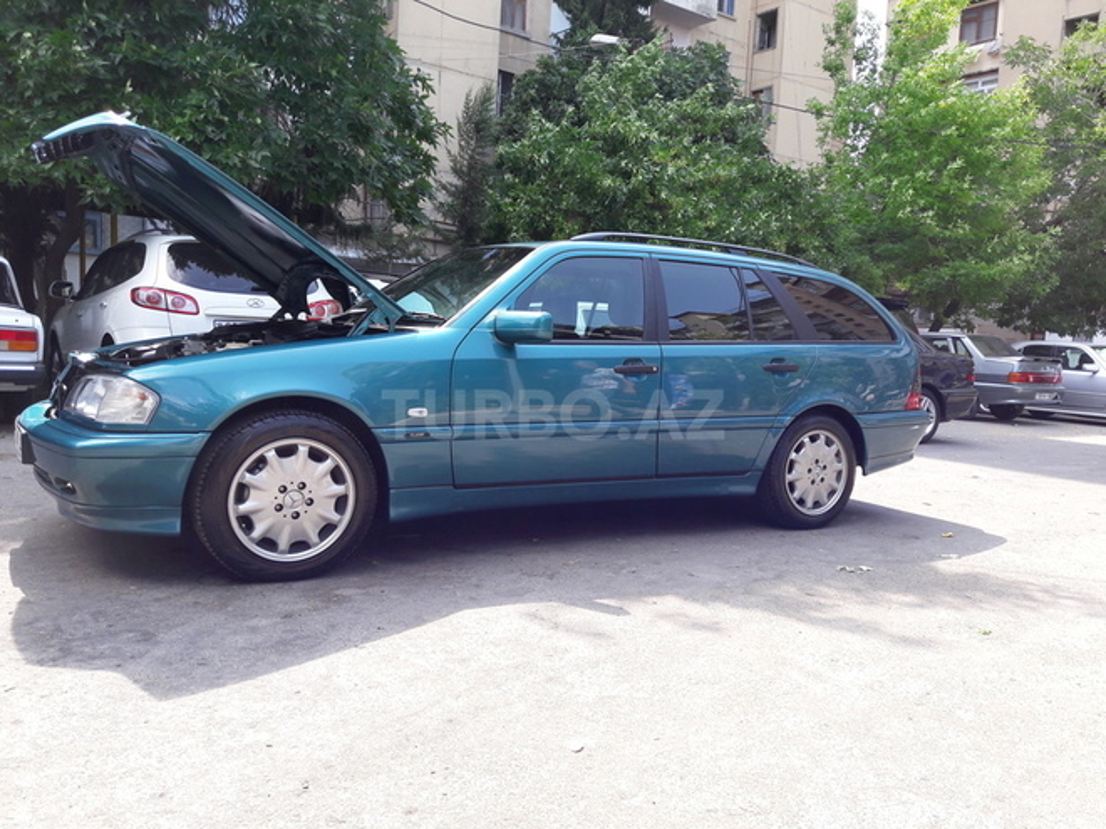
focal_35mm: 28
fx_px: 895
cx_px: 553
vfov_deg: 49.7
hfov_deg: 63.4
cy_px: 414
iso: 40
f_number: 1.9
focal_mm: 3.7
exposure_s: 1/225
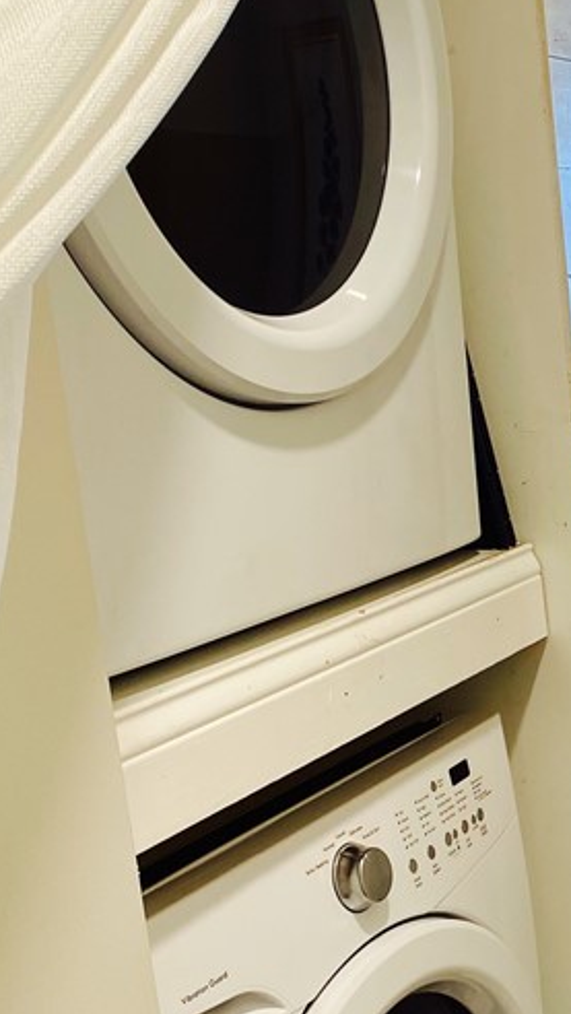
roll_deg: +4.7
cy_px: 635
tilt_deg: -12.4
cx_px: 684
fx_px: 1587
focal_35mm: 59
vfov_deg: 35.2
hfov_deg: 19.2
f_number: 1.8
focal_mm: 4.25
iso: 64
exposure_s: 1/60
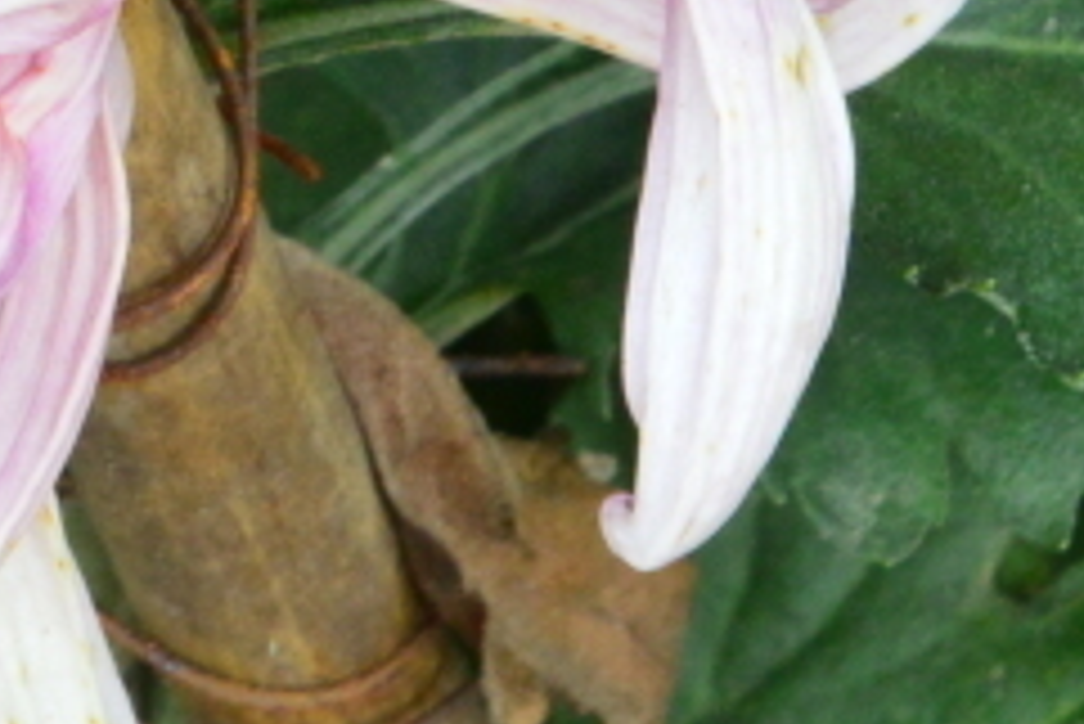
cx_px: -504
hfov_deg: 2.0
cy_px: -483
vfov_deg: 1.4
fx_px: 30670
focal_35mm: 1018
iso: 1800
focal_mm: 160
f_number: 20
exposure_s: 1/250
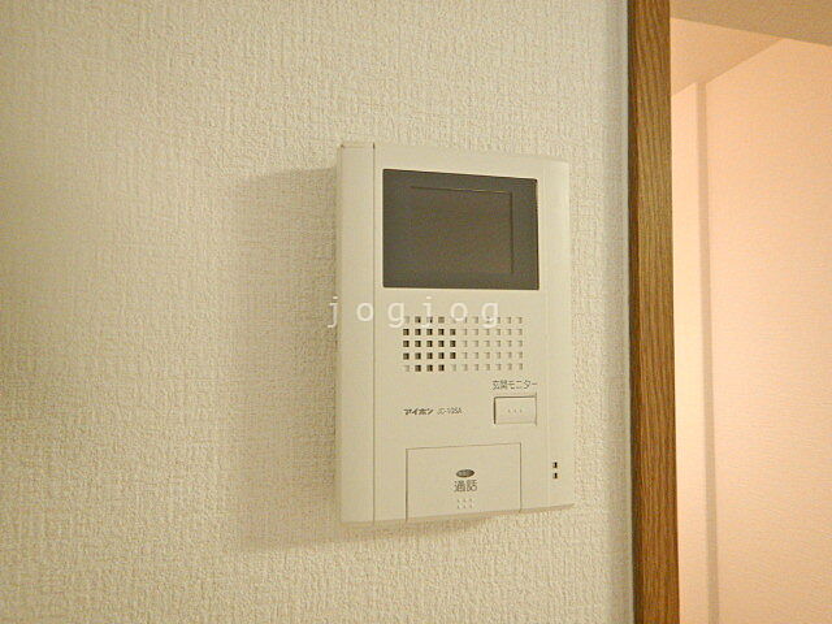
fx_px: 577
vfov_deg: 56.8
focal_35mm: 24
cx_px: 416
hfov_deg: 71.6
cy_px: 312
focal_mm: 4.3
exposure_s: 1/8
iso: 200
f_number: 2.8
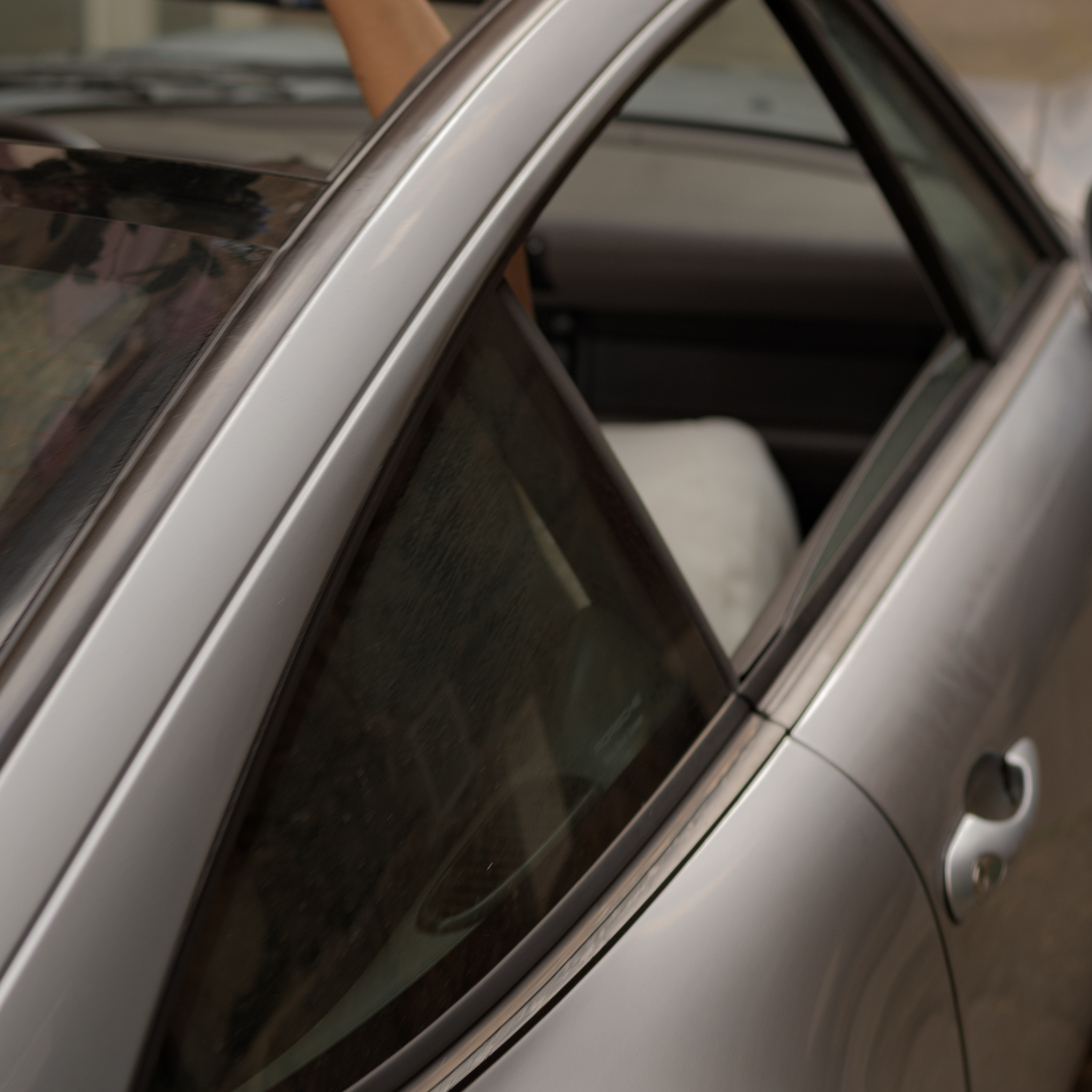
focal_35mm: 85
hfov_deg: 20.1
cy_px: 590
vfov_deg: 20.4
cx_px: 157
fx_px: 3034
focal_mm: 35
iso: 50
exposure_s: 1/320
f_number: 2
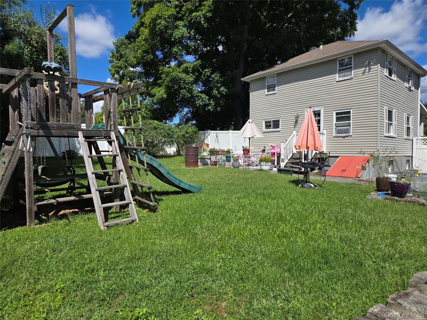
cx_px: 214
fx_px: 284
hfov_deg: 73.9
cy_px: 160
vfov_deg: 58.9
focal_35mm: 23
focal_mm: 5.4
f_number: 1.8
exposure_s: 1/2352
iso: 25
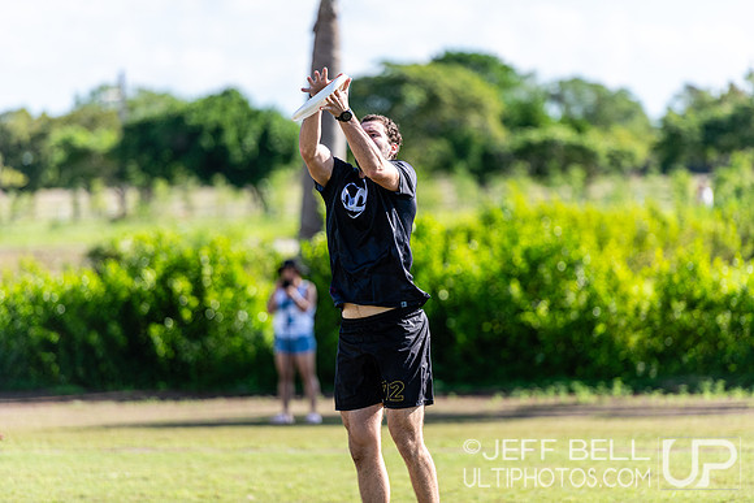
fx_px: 4190
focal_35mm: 200
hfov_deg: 10.3
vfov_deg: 6.9
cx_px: 377
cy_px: 252
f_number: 3.2
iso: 360
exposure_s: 1/2500
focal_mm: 200
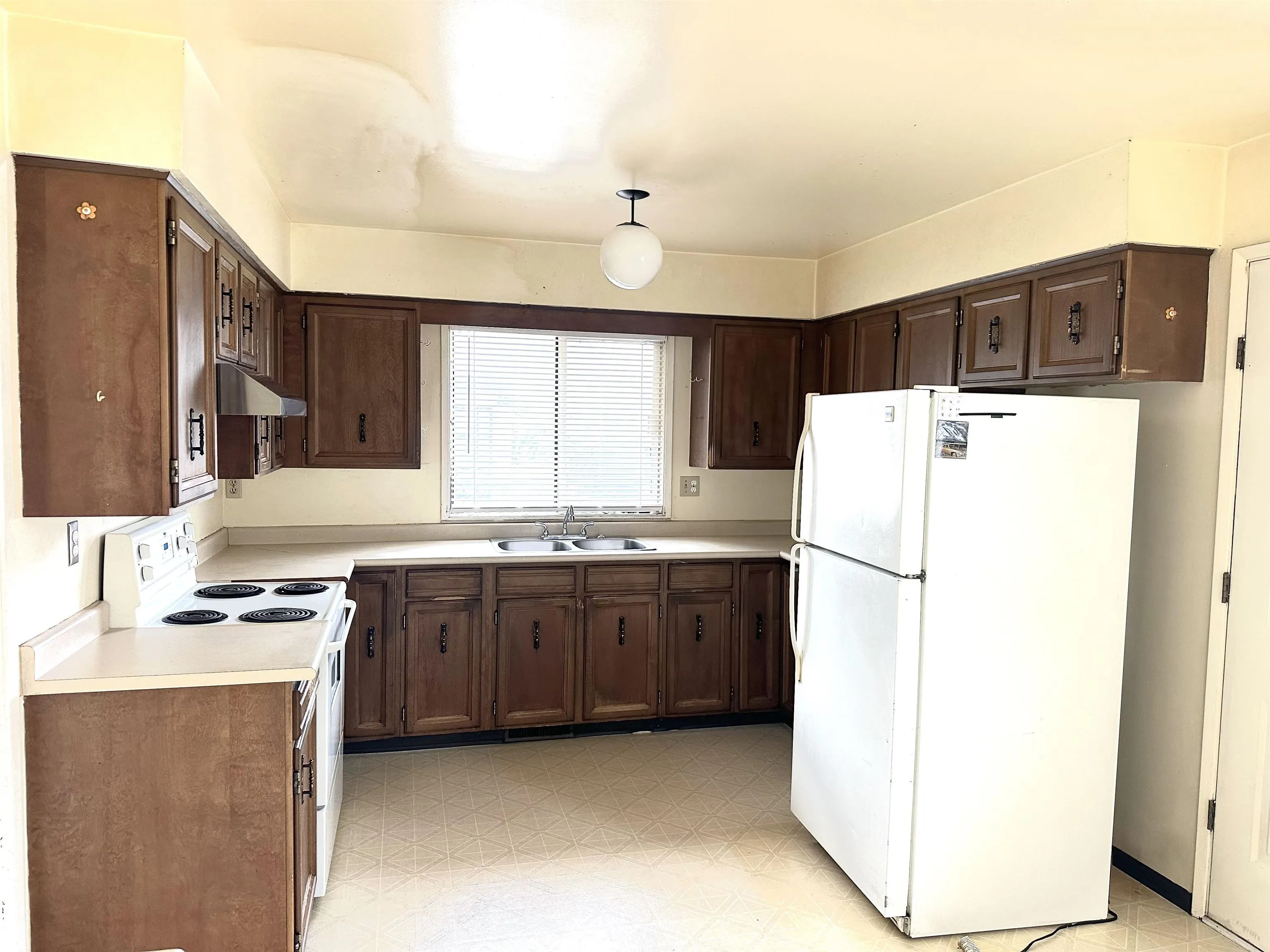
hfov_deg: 71.6
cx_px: 635
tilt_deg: -2.4
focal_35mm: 24
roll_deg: -0.8
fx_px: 881
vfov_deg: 56.8
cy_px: 476
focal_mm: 6.86
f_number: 1.78
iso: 200
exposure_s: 1/121
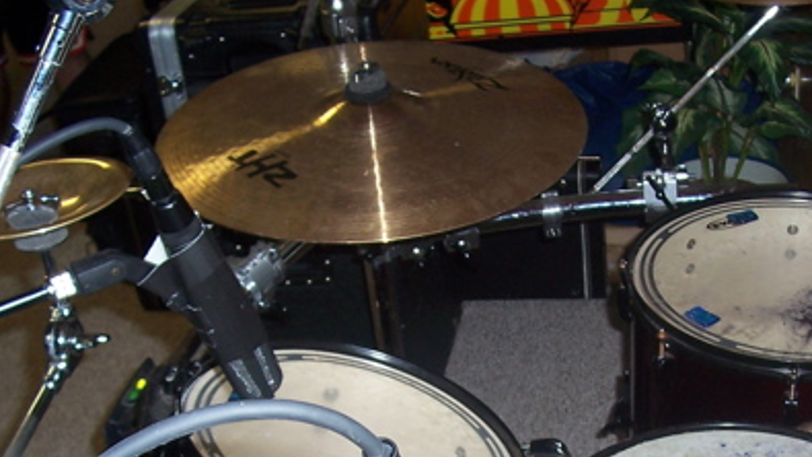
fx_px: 1292
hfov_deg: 34.5
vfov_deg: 19.5
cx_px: 551
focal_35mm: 60
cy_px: 443
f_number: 2.7
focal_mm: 5.6
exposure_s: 1/60
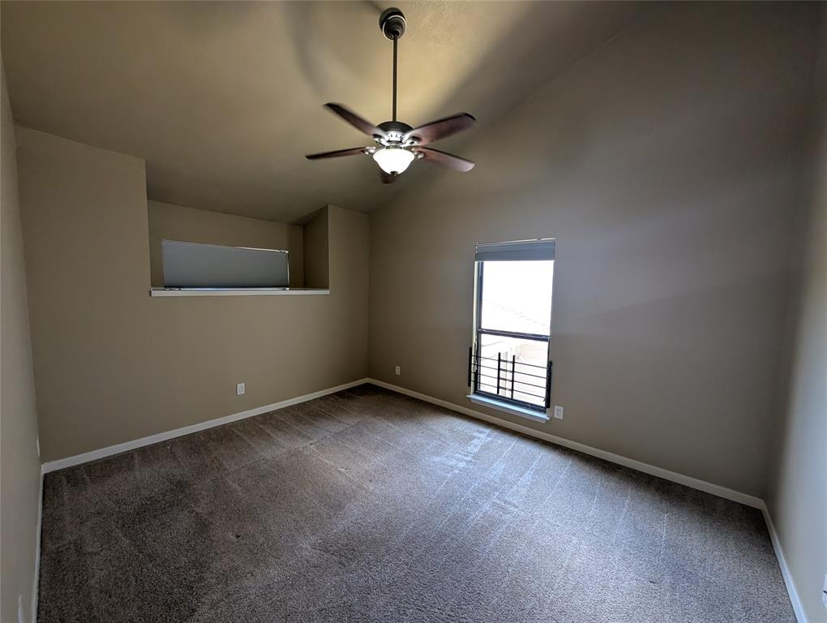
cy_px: 312
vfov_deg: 94.6
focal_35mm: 12
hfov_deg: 110.5
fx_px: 287
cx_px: 414
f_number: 1.7
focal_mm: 2.02
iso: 180
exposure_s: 1/120
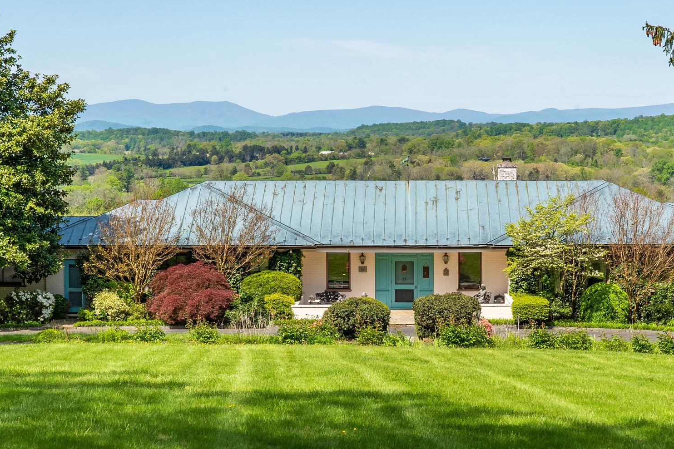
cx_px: 405
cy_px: 239
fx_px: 1629
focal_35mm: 87
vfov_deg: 15.7
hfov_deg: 23.3
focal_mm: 63
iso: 640
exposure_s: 1/500
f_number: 14
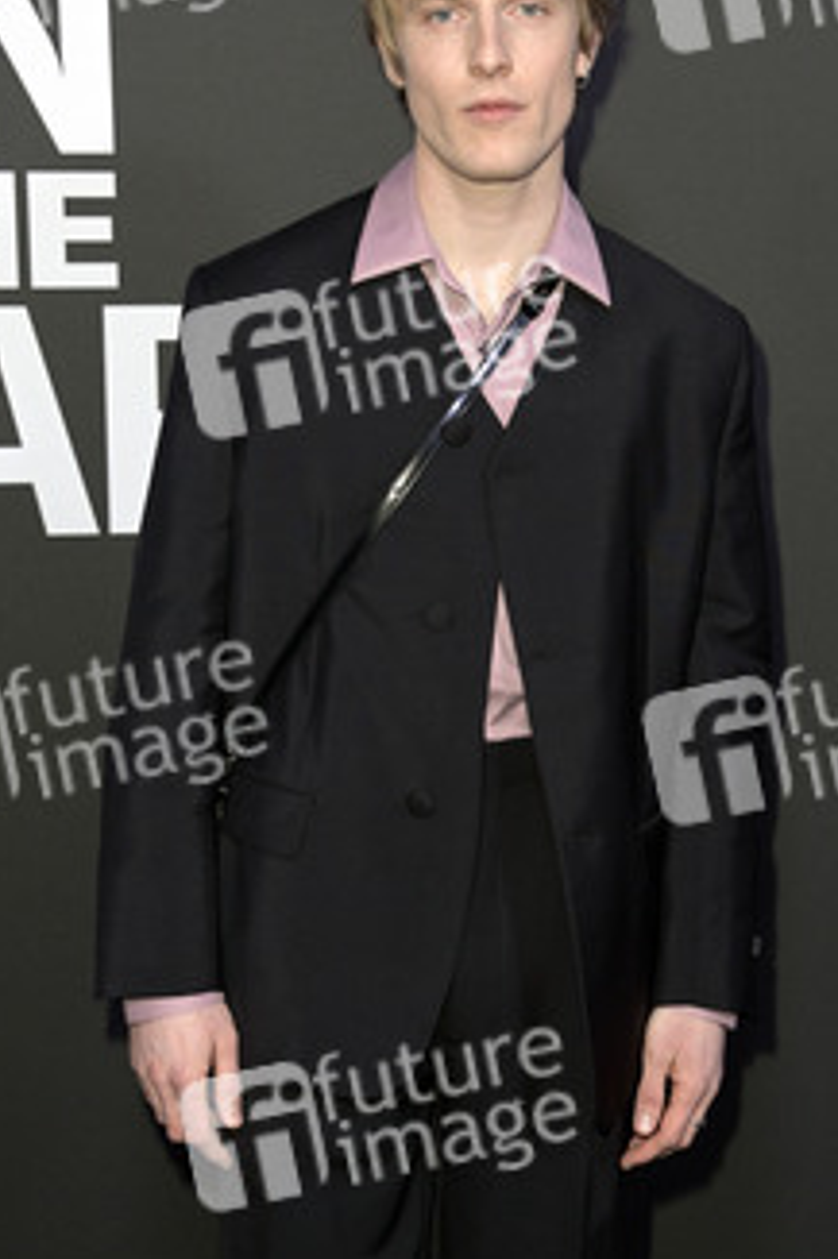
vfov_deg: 26.6
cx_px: 490
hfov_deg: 17.9
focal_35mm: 76
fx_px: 2656
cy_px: 541
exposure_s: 1/250
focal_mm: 62
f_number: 5.6
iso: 1000
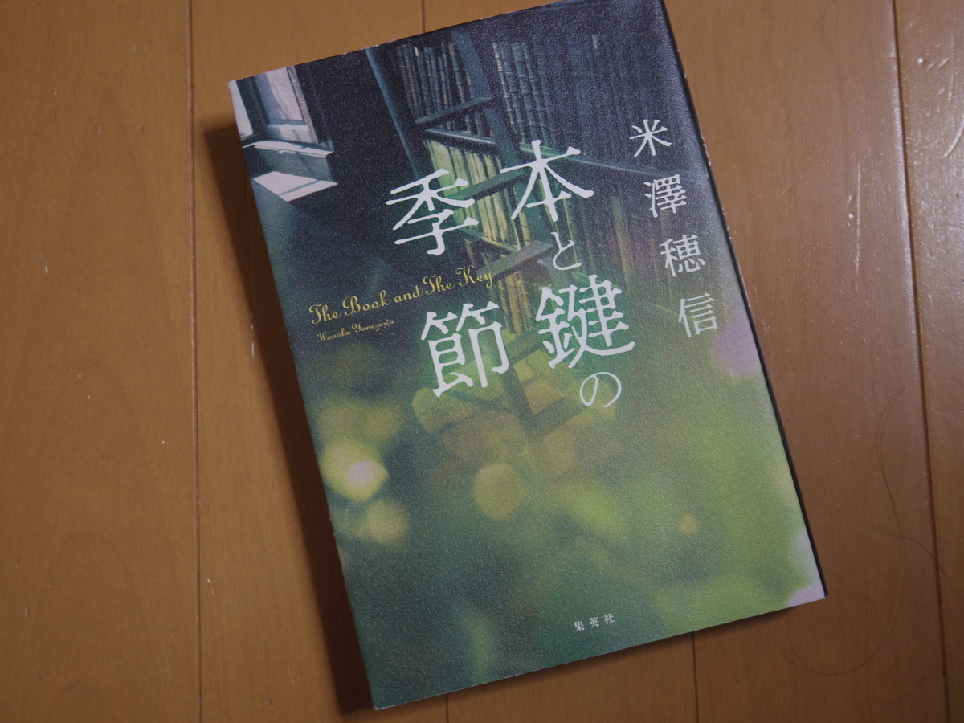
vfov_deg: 30.9
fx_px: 1309
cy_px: 362
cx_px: 482
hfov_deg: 40.4
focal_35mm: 47
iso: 200
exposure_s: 1/25
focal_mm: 8.5
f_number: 1.9
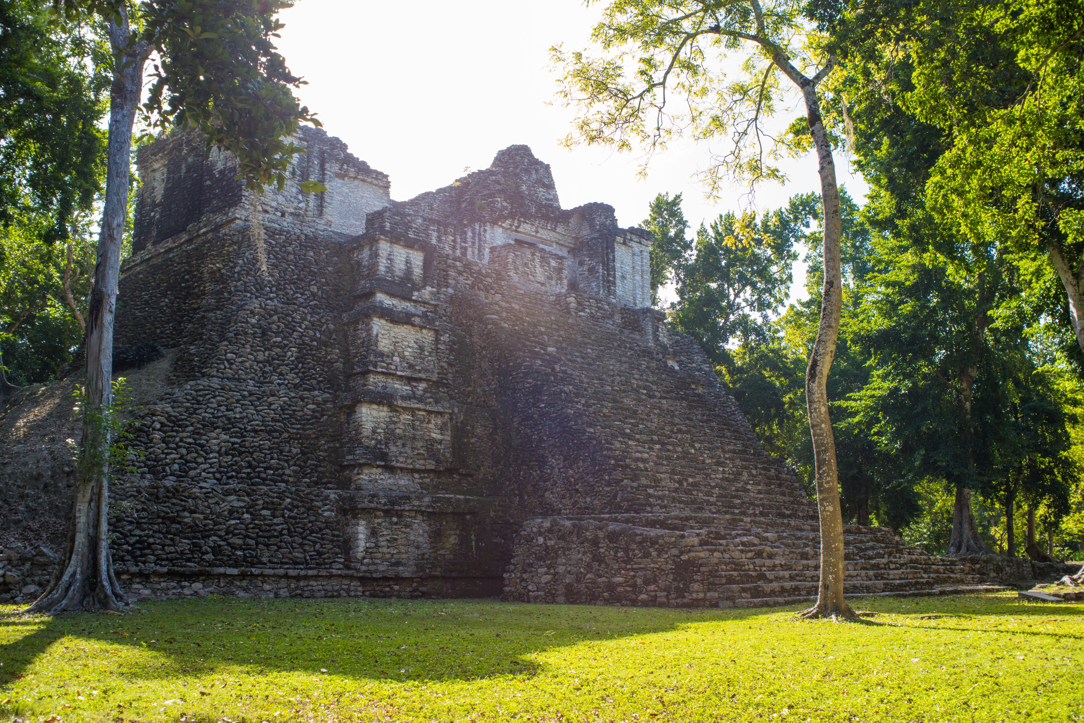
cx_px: 542
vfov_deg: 16.1
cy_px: 362
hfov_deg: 23.9
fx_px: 2560
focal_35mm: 85
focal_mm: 85
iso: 400
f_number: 1.8
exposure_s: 1/400
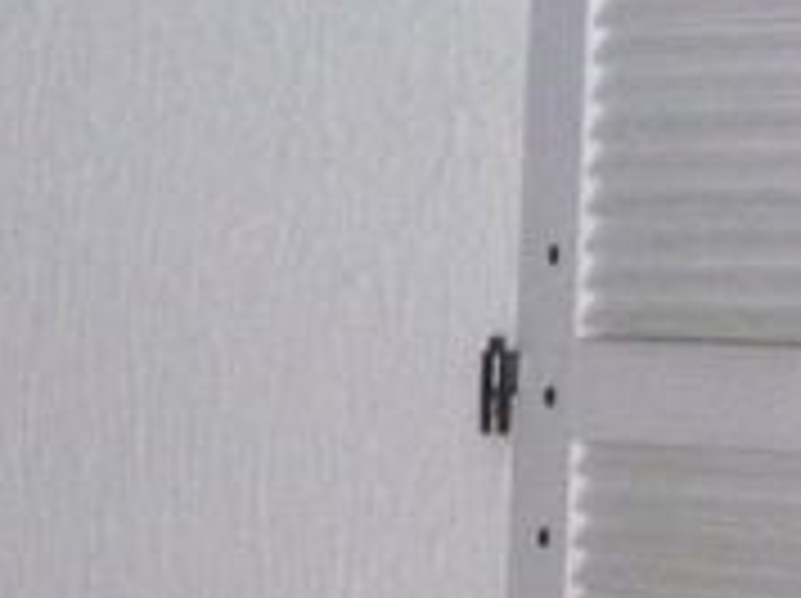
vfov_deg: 5.6
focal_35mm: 253
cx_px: 216
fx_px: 5846
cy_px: 1556
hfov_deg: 7.8
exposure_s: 1/30
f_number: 4.1
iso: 800
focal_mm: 7.6
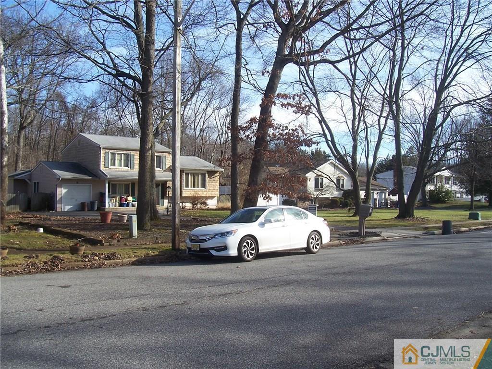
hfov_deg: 54.0
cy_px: 184
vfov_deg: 41.8
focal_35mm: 34
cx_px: 246
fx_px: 483
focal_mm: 5.6
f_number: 5.6
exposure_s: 1/250
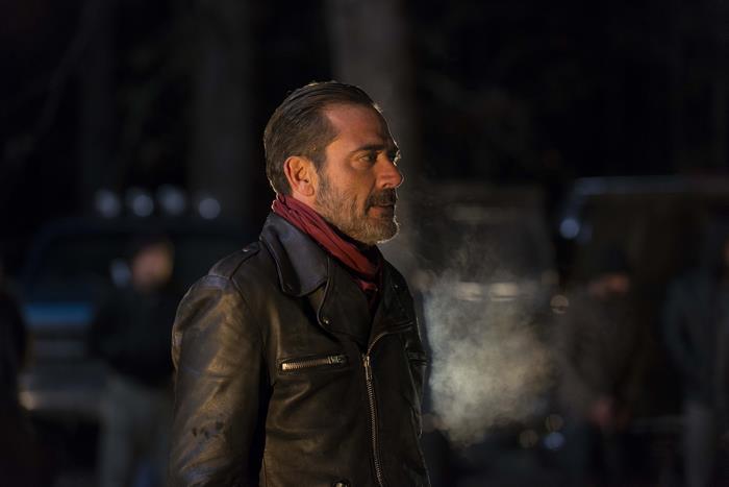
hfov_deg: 16.4
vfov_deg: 11.0
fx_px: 2532
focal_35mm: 125
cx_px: 364
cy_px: 244
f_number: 3.2
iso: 1600
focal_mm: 125
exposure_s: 1/160
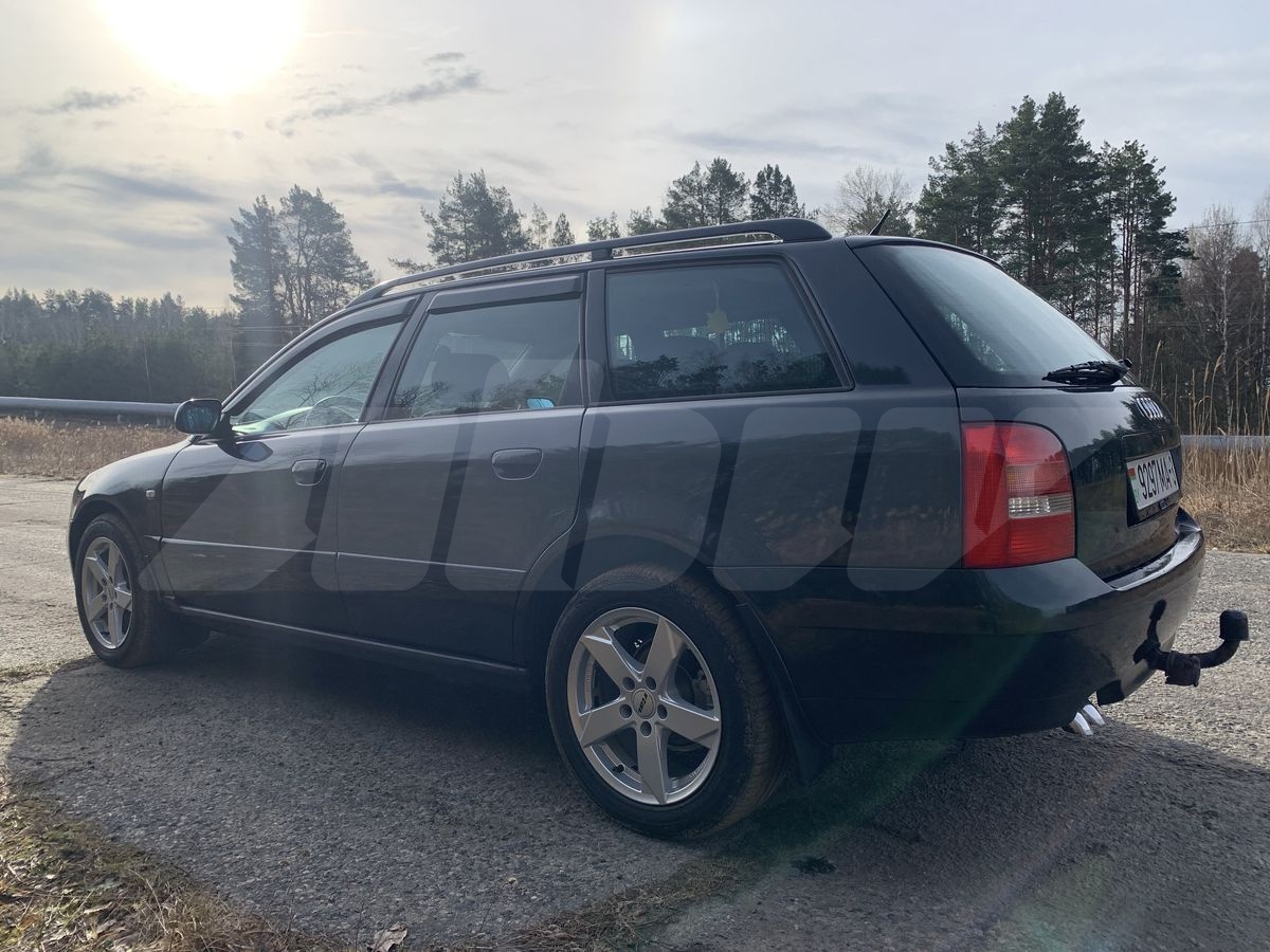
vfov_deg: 53.1
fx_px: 954
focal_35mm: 26
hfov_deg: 67.3
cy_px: 476
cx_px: 635
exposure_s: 1/2114
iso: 25
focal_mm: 4.25
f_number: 1.8
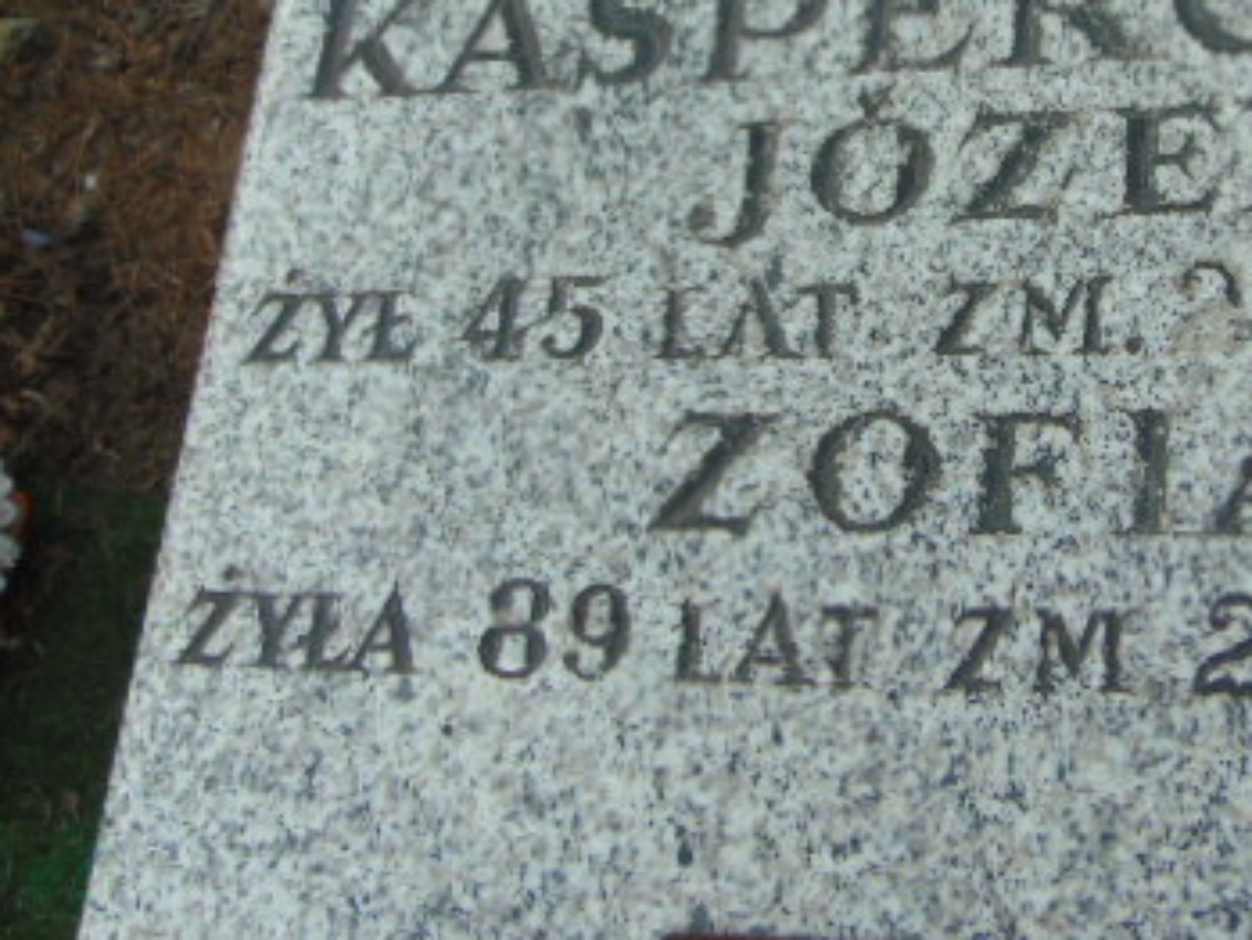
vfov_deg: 26.4
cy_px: 287
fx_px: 1990
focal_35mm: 55
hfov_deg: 34.0
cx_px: 987
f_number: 3.1
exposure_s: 1/640
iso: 80
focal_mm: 5.4
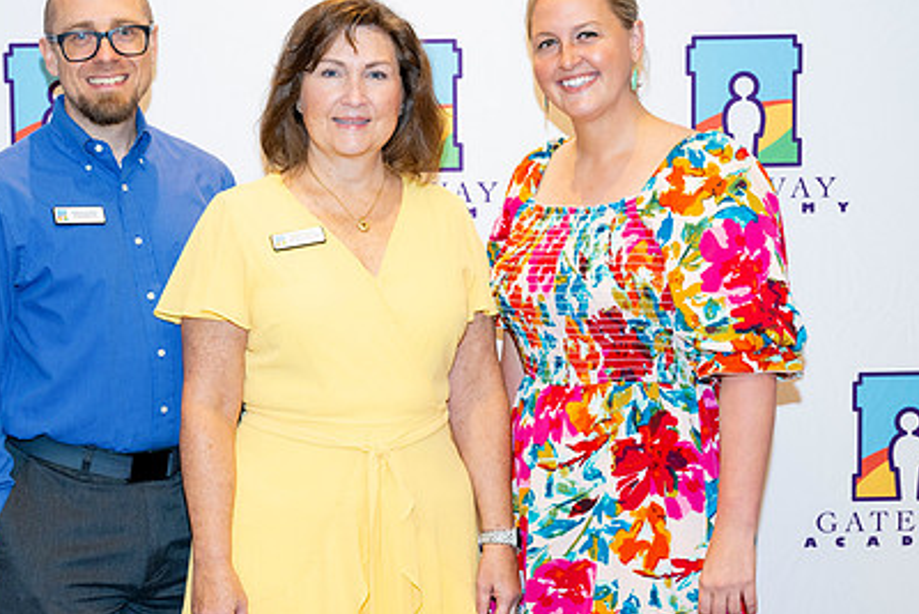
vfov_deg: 17.1
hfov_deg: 25.3
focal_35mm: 80
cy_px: 325
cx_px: 398
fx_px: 2043
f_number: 5.6
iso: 1000
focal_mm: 52
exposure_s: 1/100
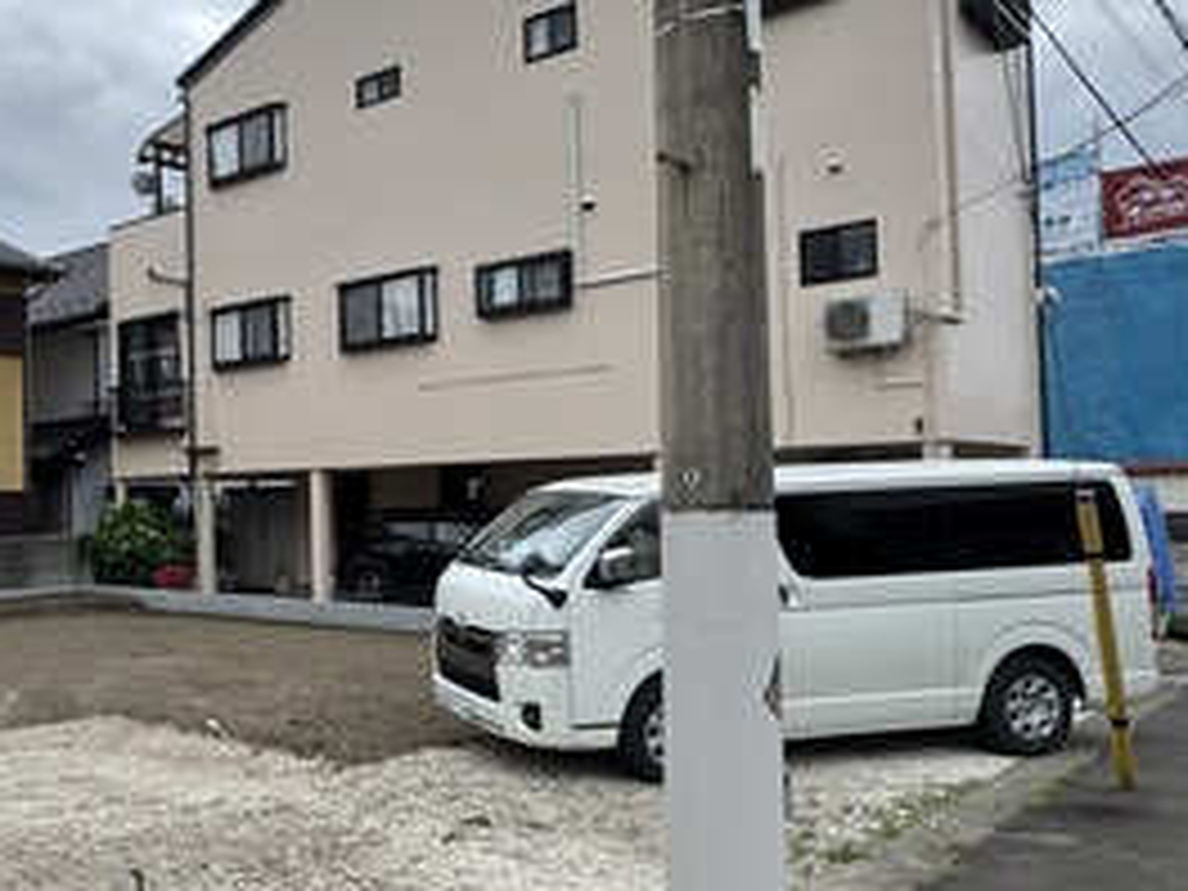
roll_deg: +0.9
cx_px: 166
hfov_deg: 49.3
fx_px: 1167
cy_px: 468
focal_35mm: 34
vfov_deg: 41.8
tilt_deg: +1.0
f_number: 2.2
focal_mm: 2.22
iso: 40
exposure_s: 1/849
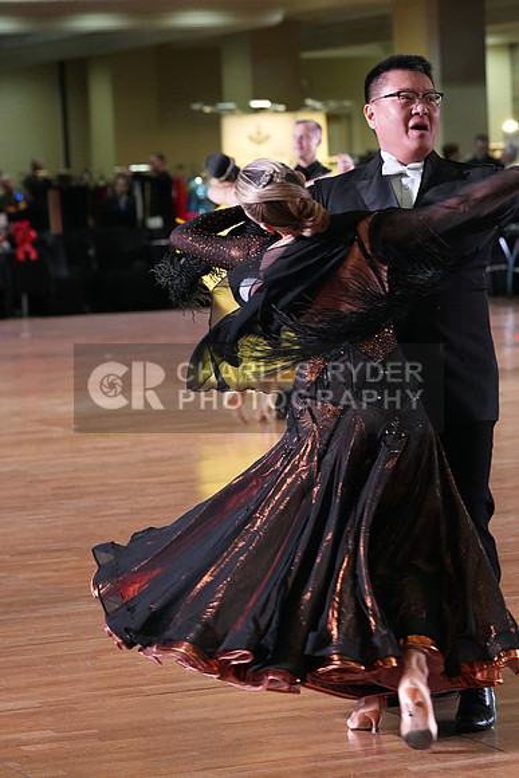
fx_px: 3025
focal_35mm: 140
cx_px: 260
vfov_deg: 14.7
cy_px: 389
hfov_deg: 9.8
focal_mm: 140
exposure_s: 1/400
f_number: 5.6
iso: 10000
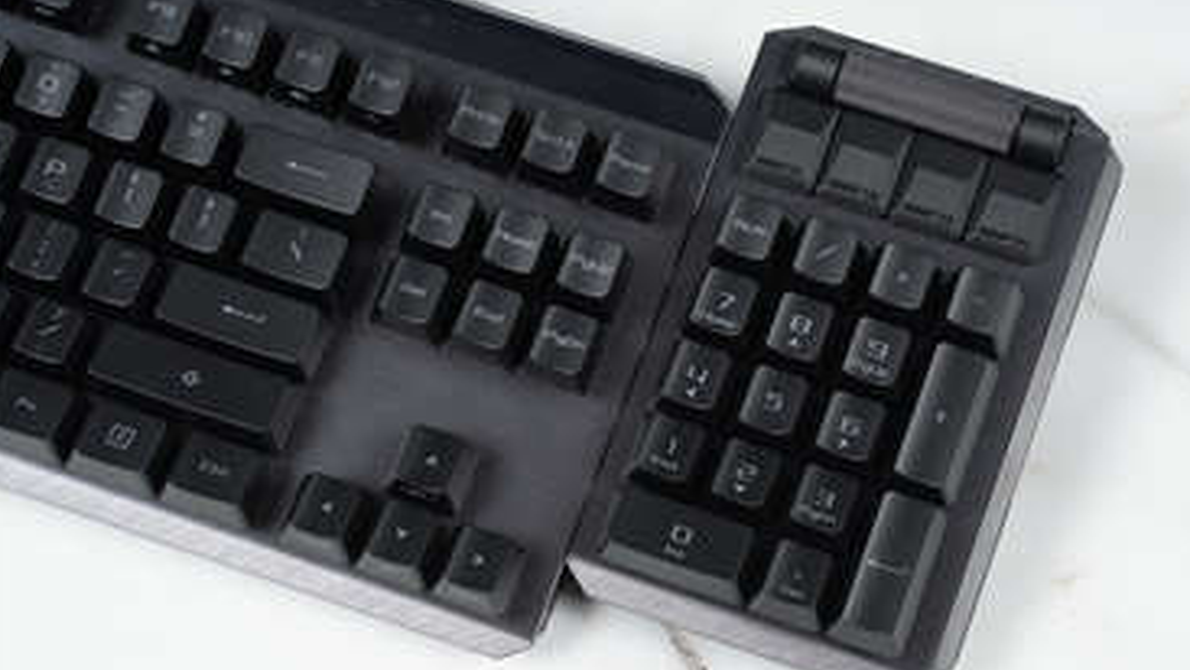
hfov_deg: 22.2
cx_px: 634
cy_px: 335
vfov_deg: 12.6
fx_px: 3030
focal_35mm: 96
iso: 200
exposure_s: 1/160
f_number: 11
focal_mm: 56
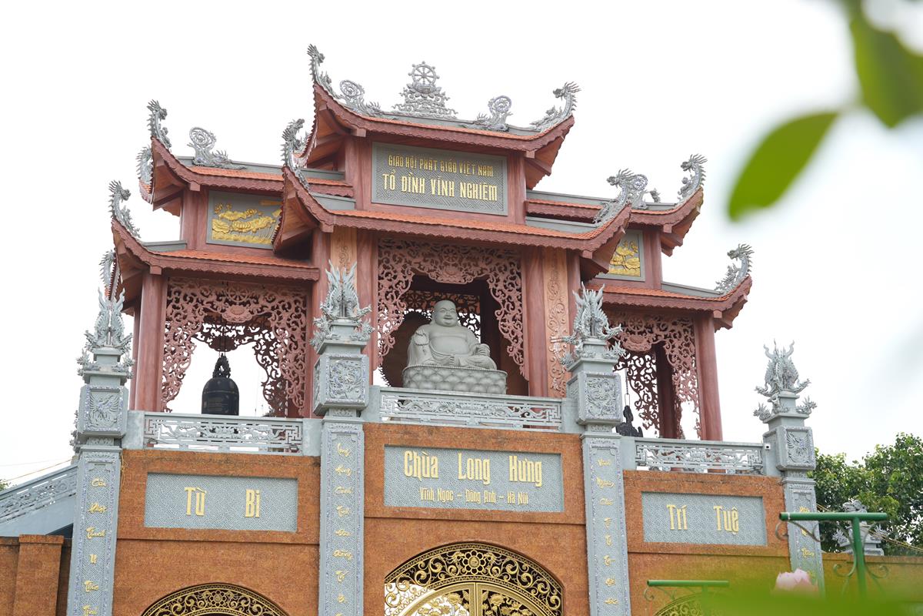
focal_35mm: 51
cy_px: 308
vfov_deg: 26.5
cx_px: 462
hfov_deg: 38.9
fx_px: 1307
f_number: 5
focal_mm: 51
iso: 100
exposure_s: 1/200
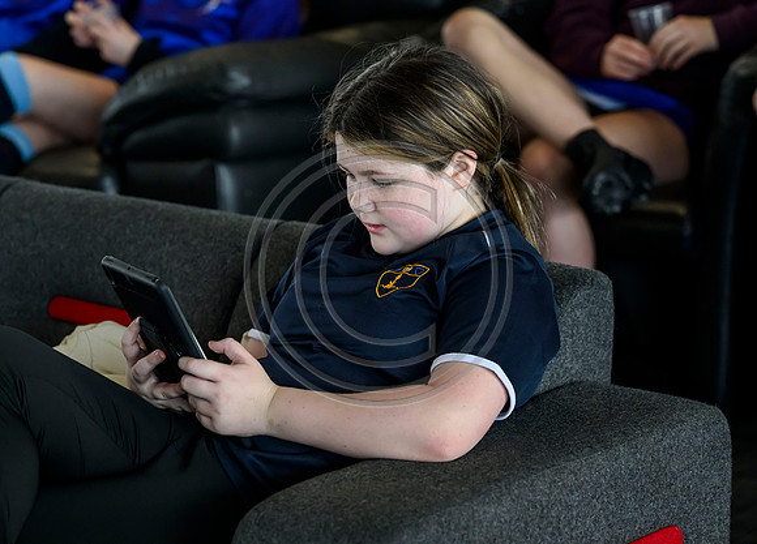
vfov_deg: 11.0
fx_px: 2832
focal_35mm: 131
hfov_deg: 15.2
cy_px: 272
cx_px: 408
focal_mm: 125
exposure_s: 1/320
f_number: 4.5
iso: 5000
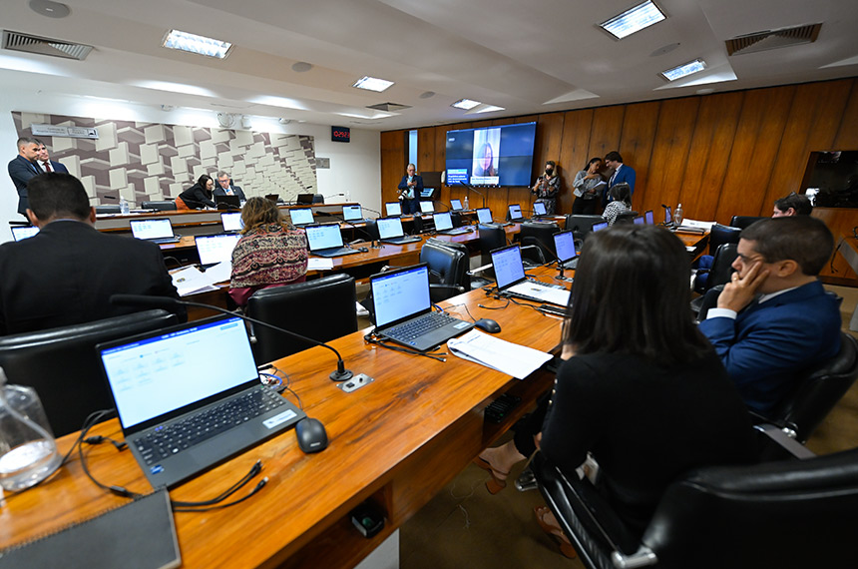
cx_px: 429
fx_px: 357
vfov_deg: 77.1
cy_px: 284
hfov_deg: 100.5
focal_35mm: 15
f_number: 2.8
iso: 2000
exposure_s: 1/160
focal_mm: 15
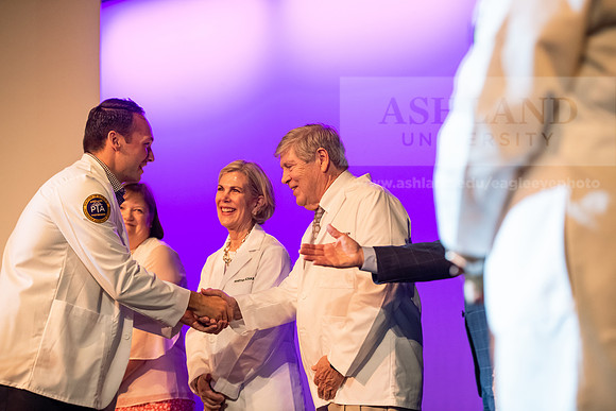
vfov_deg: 15.9
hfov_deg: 23.6
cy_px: 206
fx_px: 1472
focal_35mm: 86
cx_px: 308
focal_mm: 86
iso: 3200
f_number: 3.2
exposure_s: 1/200
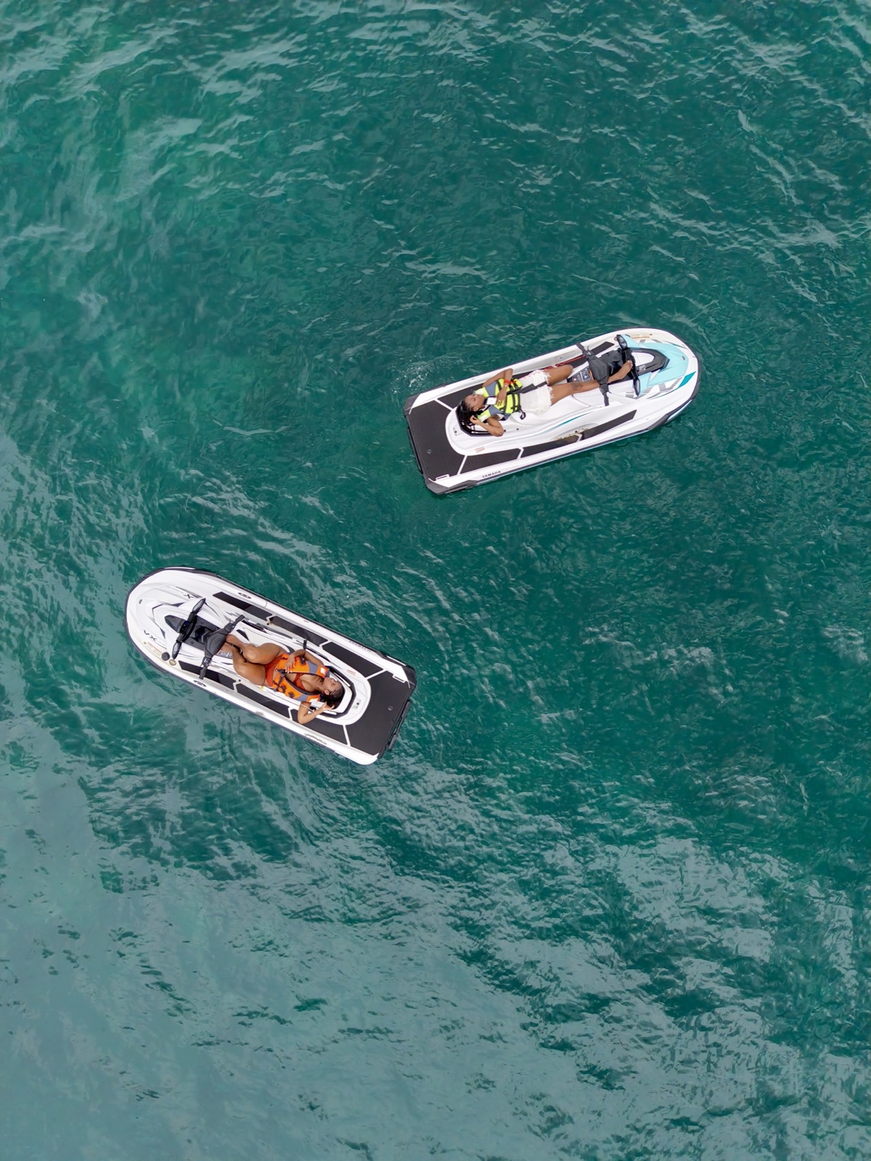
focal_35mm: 24
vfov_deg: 71.6
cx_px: 436
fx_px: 805
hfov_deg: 56.8
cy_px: 580
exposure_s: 1/640
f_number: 1.8
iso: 100
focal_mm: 8.67
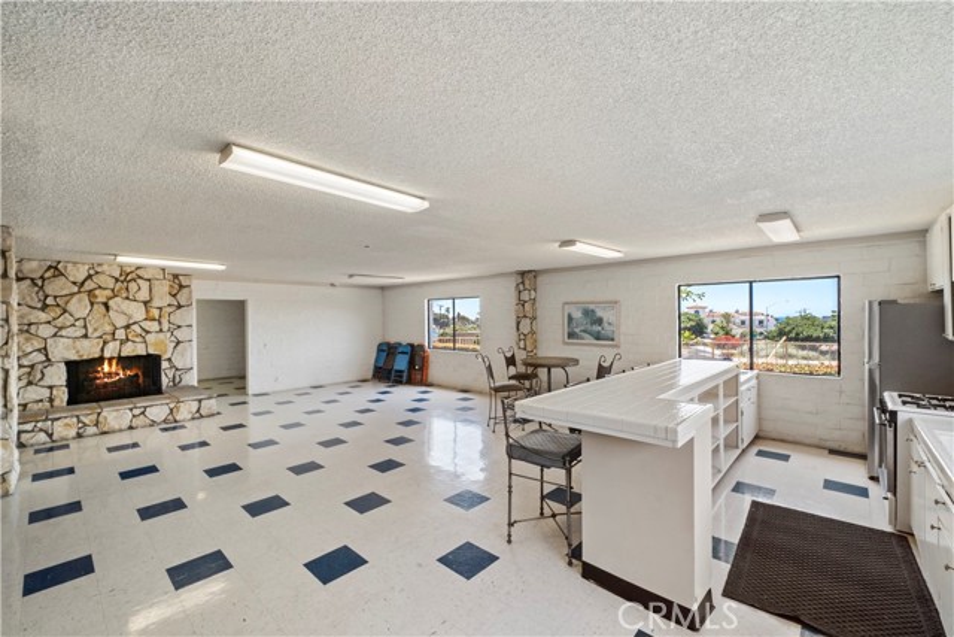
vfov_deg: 81.2
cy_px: 318
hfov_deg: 104.2
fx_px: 371
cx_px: 477
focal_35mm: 14
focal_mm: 14
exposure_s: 1/30
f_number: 14
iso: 3200
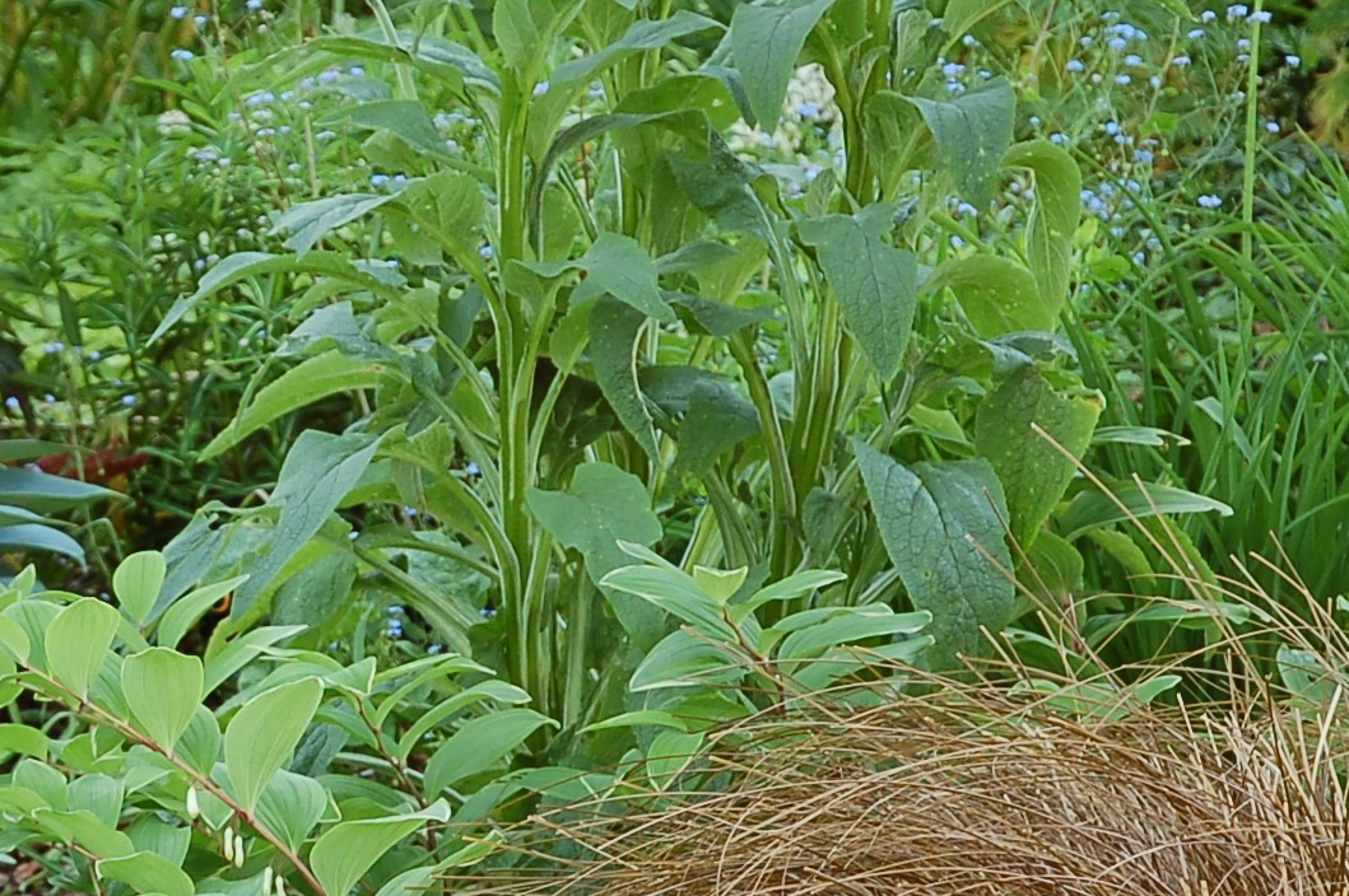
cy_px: 676
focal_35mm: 196
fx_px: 7338
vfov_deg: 7.0
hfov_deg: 10.4
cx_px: -61
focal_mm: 46
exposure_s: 1/60
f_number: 5
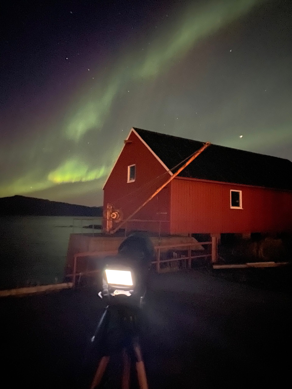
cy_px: 194
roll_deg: -1.2
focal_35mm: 26
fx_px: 292
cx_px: 146
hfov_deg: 53.1
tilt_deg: +5.4
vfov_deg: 67.3
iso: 1600
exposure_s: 1.1
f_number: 1.8
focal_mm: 4.25
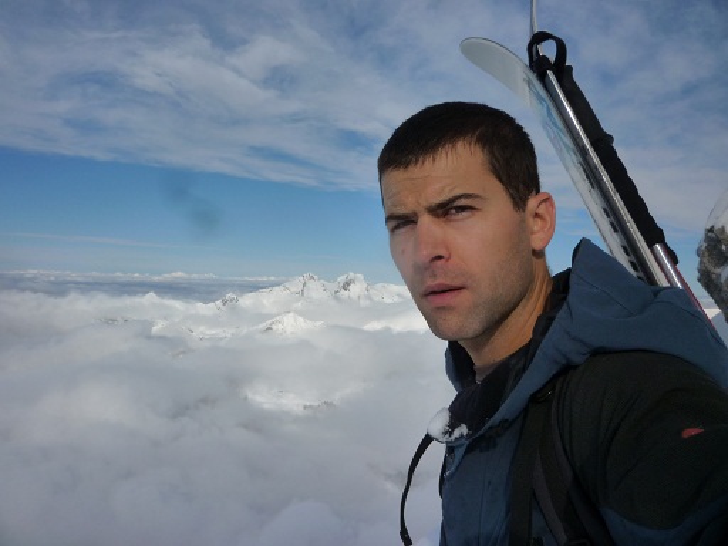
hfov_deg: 61.7
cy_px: 273
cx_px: 364
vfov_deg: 48.2
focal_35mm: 29
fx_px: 610
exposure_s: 1/800
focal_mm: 5.2
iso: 125
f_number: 7.1
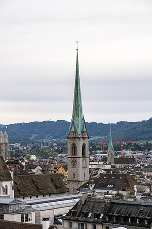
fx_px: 526
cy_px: 114
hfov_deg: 16.5
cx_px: 76
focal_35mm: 83
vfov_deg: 24.5
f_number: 5.6
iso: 320
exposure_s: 1/680
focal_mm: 55
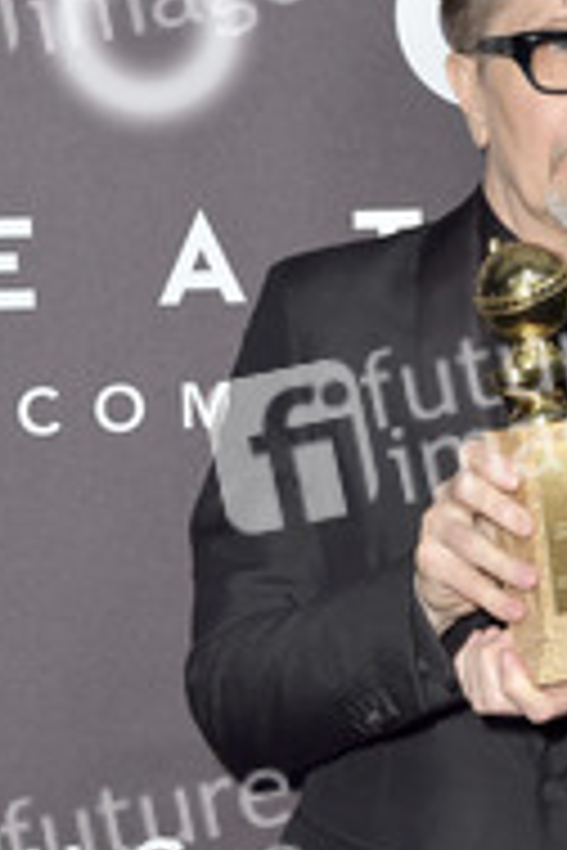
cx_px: 569
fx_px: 2244
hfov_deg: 14.2
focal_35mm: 95
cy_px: 652
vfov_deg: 21.3
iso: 500
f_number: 6.3
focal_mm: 45
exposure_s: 1/320
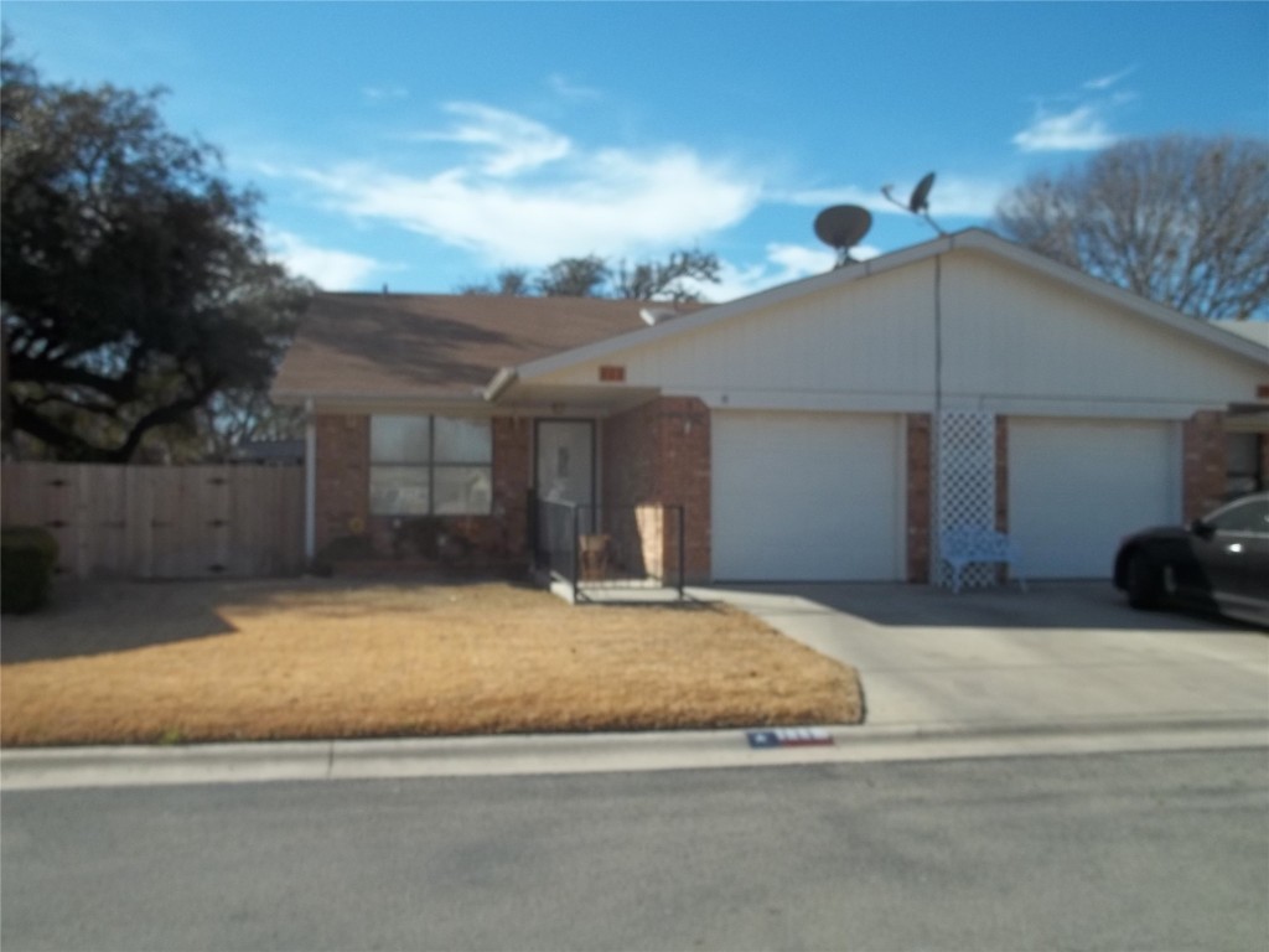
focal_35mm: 33
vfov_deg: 42.9
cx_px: 634
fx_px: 1210
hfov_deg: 55.4
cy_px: 476
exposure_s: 1/160
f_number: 8
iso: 64
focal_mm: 5.9
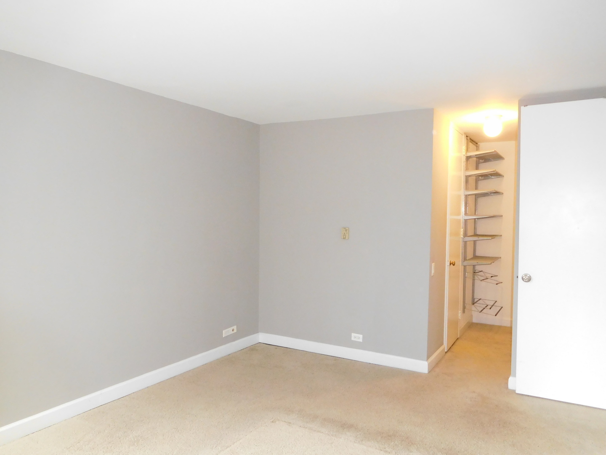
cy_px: 228
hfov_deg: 69.4
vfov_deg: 54.9
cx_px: 303
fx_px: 438
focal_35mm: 25
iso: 640
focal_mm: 4.5
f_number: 3.4
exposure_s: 1/30
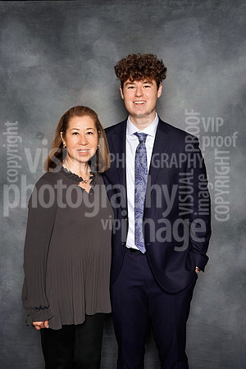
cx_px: 123
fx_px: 569
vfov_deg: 35.9
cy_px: 184
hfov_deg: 24.4
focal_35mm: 56
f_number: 8
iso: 400
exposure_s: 1/125
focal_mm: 37
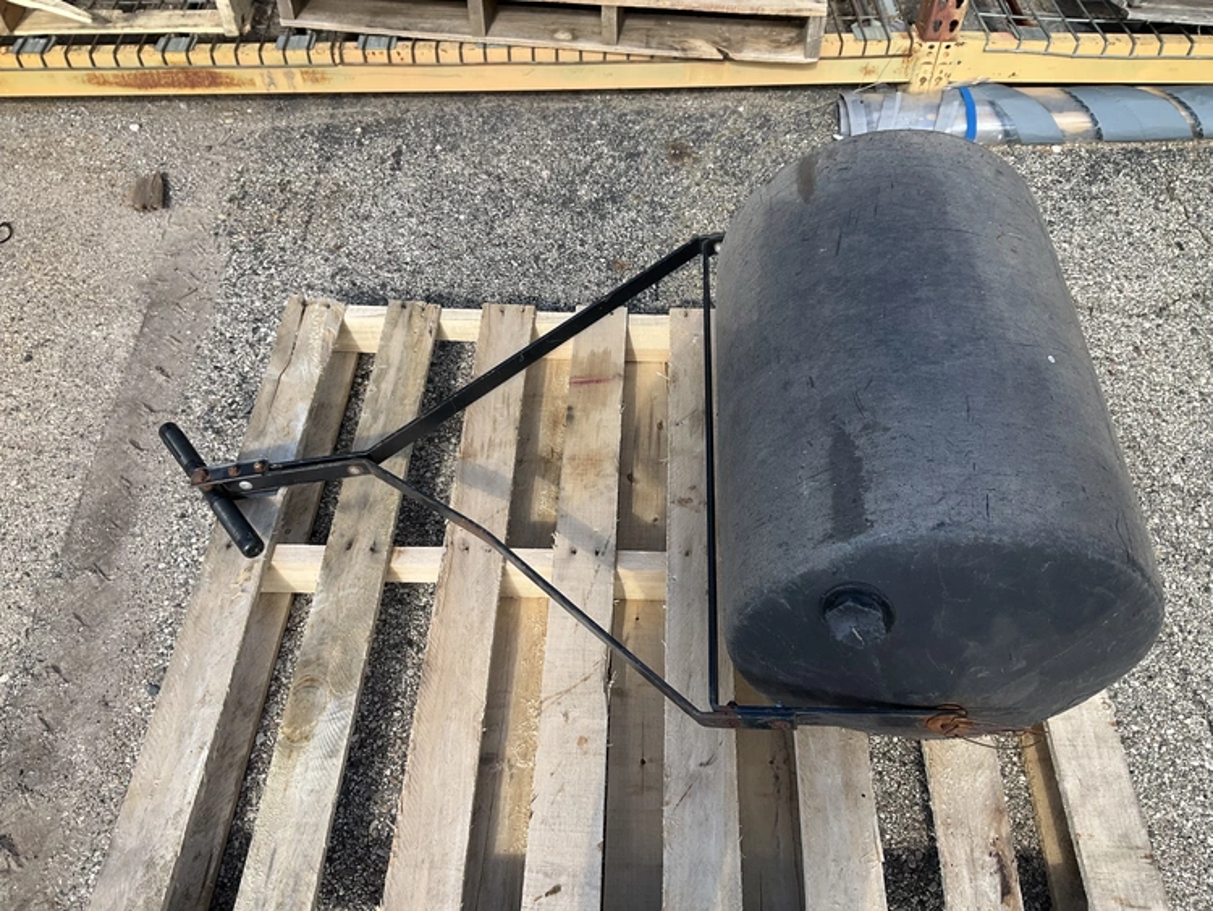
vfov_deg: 48.3
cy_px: 456
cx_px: 606
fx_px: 1017
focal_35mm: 29
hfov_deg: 61.6
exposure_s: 1/700
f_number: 1.8
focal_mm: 3
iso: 25
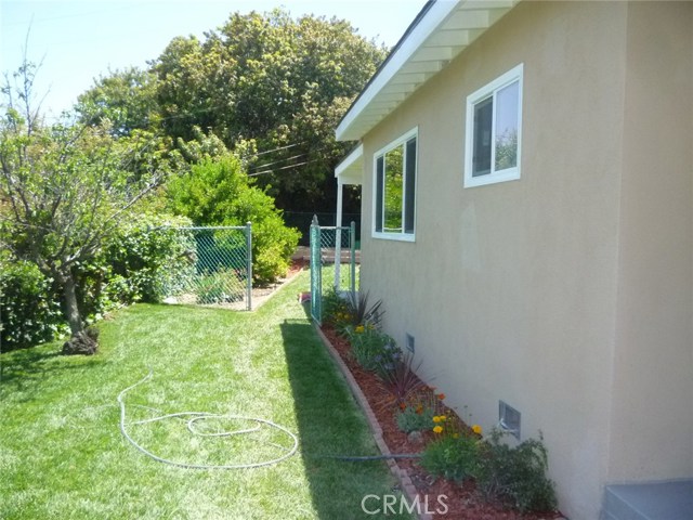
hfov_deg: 61.7
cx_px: 346
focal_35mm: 29
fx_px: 581
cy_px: 260
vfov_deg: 48.2
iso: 400
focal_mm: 5.2
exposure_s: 1/640
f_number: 4
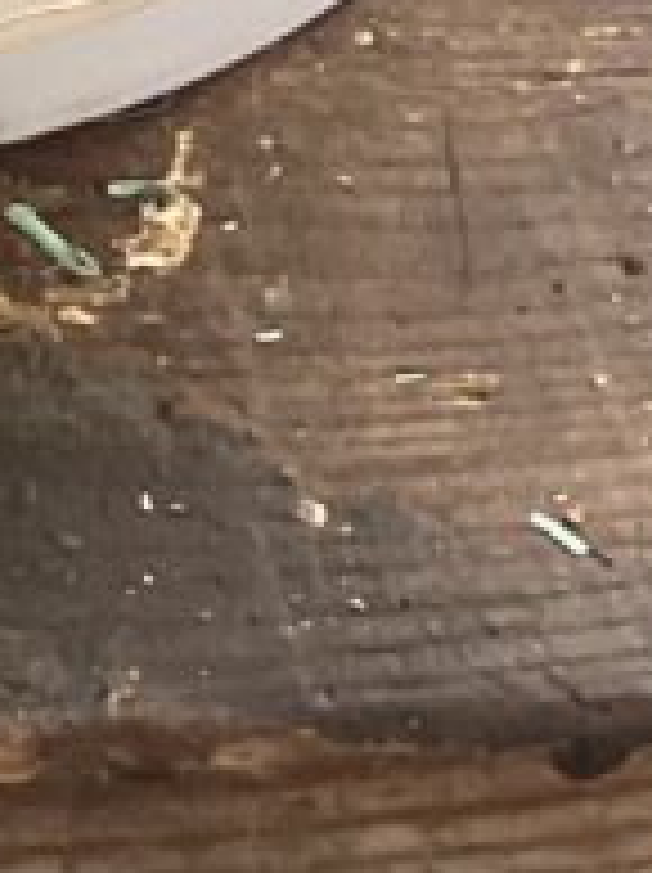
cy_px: -1098
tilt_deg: -33.7
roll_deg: +0.8
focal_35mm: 164
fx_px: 4128
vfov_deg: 10.6
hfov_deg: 8.9
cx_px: -216
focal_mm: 3.3
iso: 100
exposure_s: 1/50
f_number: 2.4
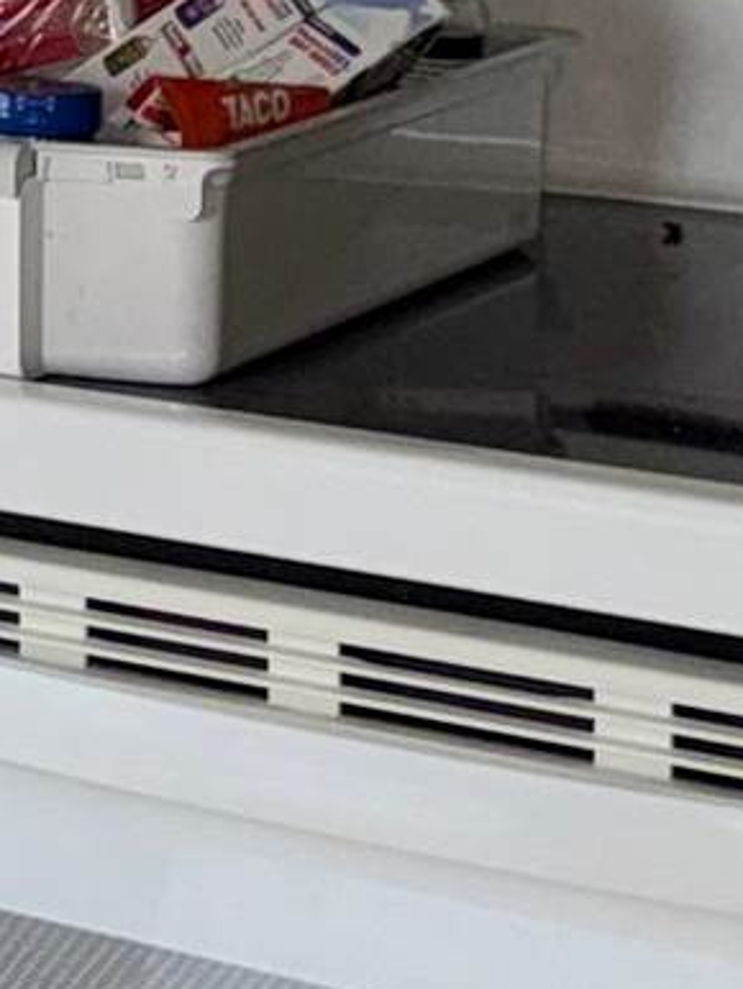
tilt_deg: -6.9
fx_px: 5460
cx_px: -1232
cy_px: -64
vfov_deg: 10.2
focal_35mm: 191
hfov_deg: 7.2
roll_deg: +0.9
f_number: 1.78
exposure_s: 1/55
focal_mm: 6.76
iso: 80
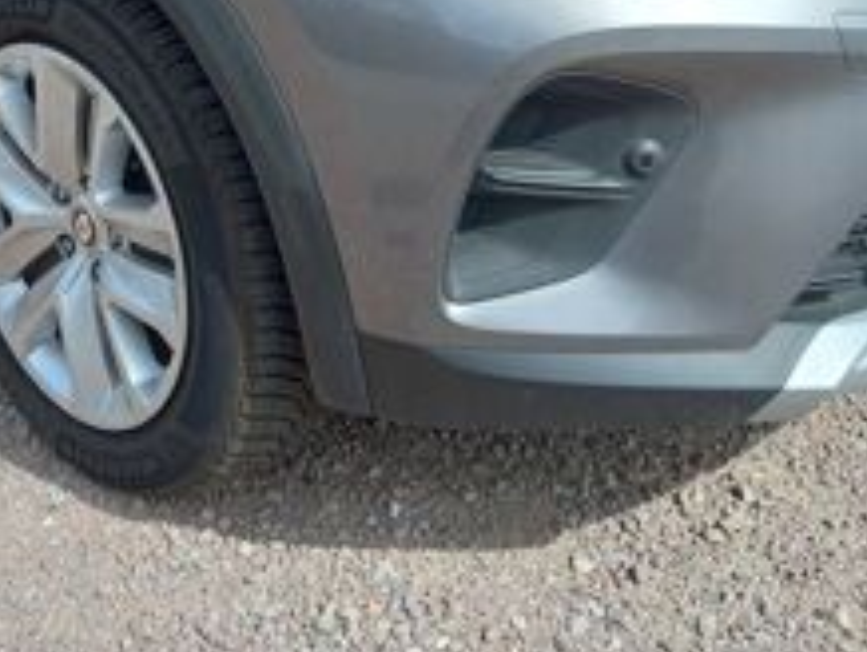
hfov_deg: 34.6
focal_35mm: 55
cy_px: -8
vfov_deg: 25.3
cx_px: 302
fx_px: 1379
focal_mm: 4.6
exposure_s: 1/368
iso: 25
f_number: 2
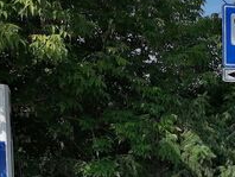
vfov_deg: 18.8
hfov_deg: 25.0
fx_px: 517
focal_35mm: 76
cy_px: 183
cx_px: 203
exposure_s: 1/1961
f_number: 1.8
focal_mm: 5.3
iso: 50
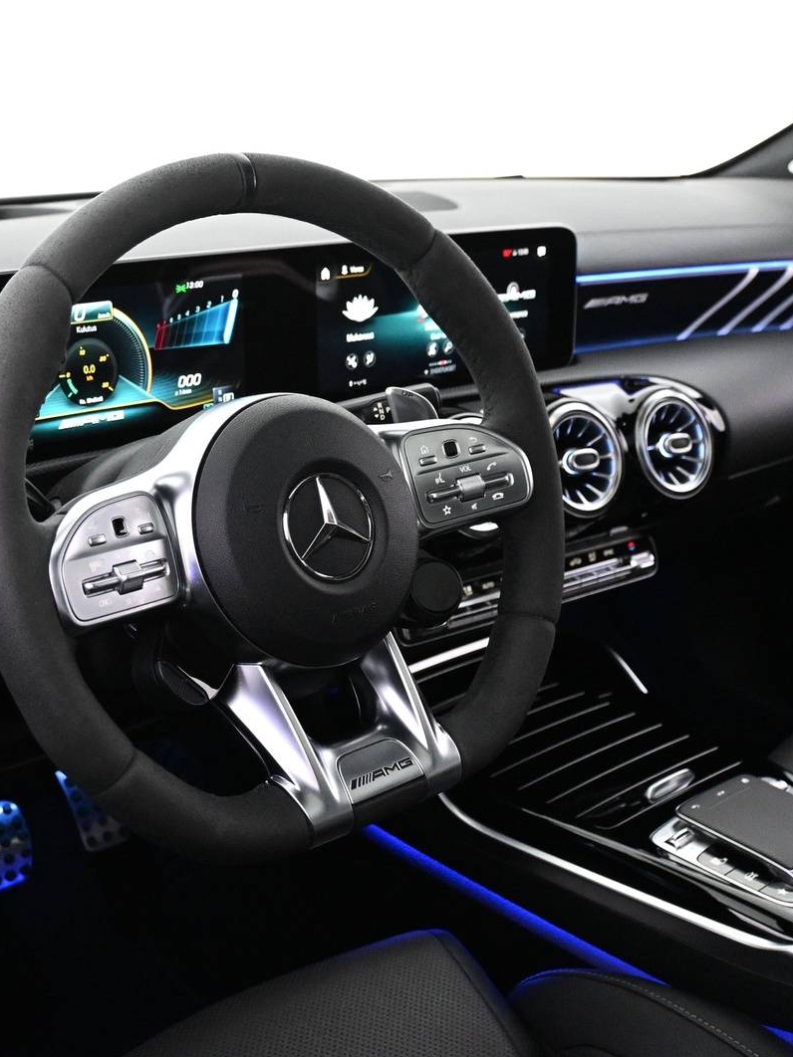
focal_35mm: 45
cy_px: 522
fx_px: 1378
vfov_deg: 42.0
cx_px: 268
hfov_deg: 31.9
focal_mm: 20.5
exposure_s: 1/50
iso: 4000
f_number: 3.8
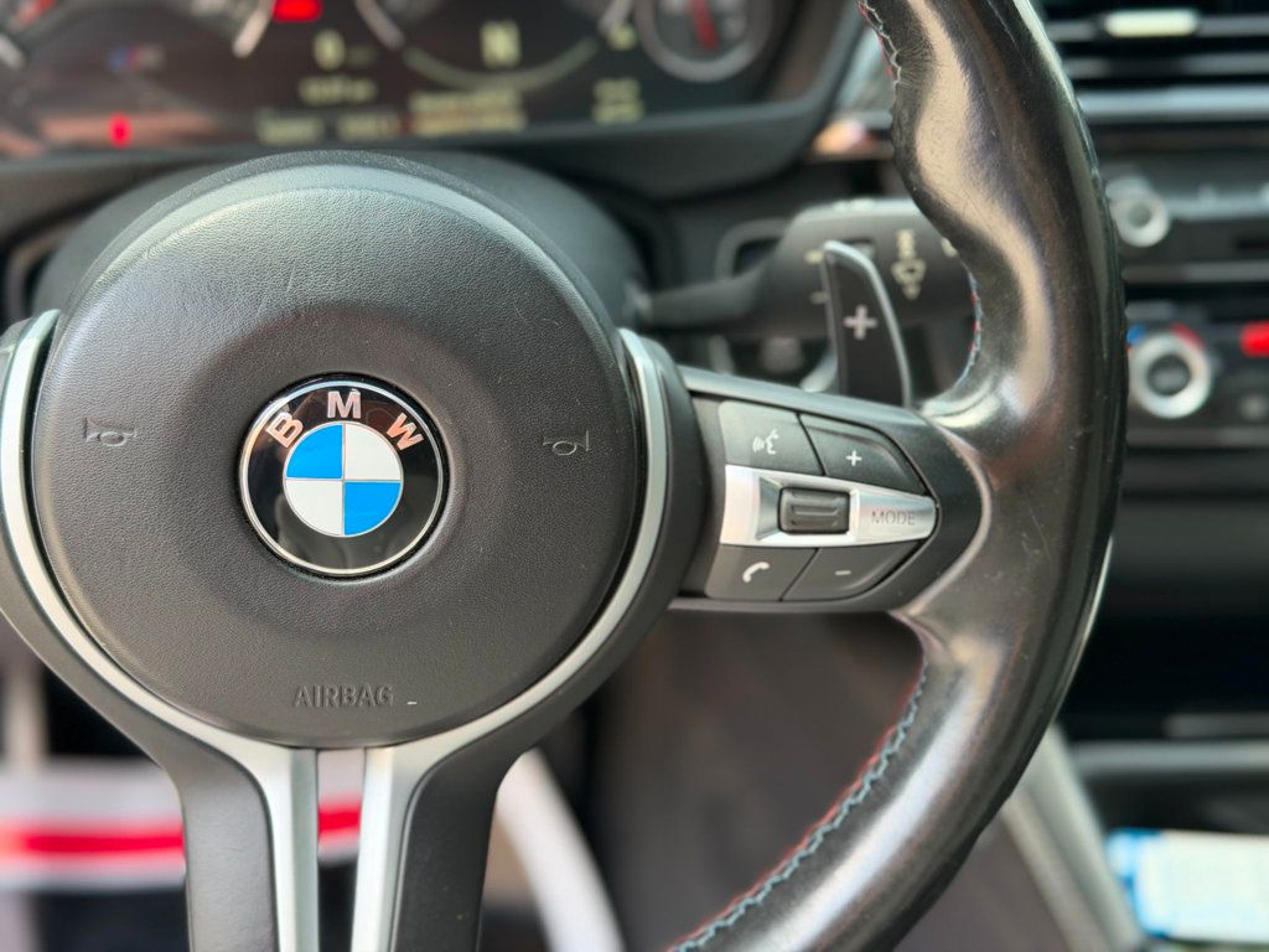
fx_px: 1760
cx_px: 634
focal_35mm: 48
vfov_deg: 30.3
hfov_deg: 39.7
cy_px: 476
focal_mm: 6.76
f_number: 1.78
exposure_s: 1/216
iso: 125
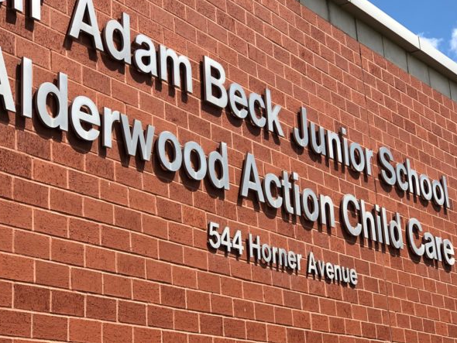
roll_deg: +3.0
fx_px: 1004
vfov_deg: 19.4
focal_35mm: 76
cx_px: 232
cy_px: 123
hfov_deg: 25.6
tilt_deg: +18.1
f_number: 2.8
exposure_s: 1/787
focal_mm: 6.6
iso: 20
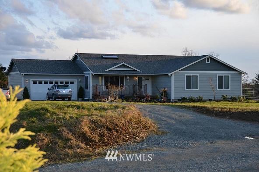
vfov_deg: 20.5
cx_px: 130
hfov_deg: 30.6
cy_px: 86
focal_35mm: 66
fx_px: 474
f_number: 4.5
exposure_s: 1/250
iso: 160
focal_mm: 44
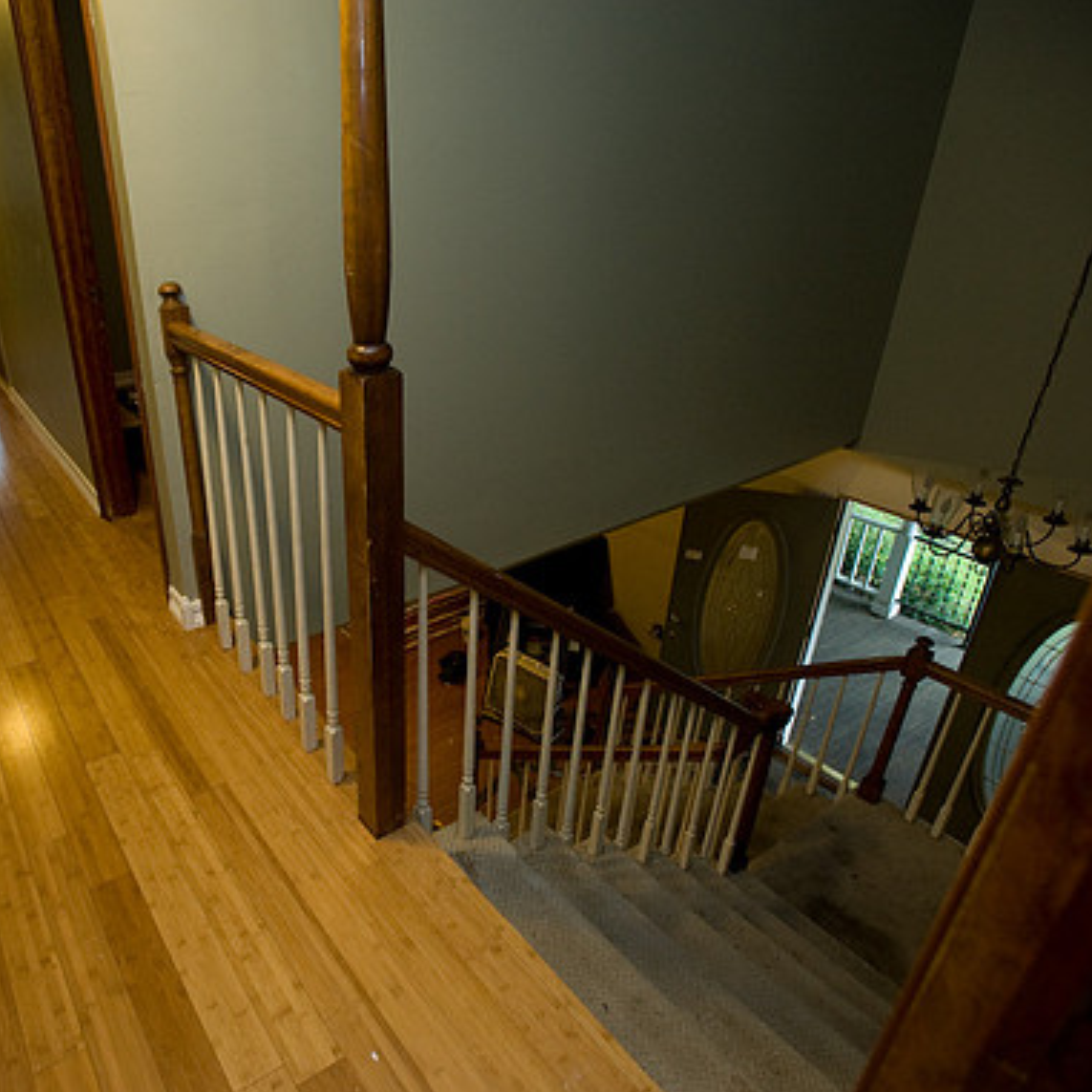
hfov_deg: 67.3
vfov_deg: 69.6
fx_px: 785
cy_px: 550
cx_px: 344
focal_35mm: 22
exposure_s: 1/60
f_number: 4
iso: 1250
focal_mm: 17
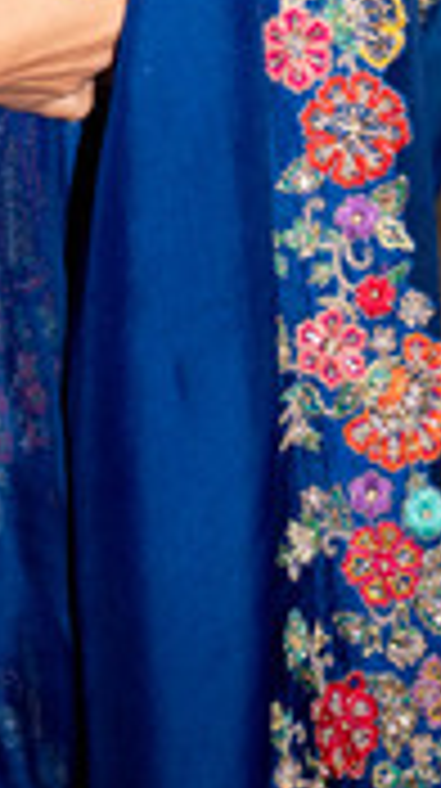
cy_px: -608
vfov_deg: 13.3
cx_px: 7
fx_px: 3045
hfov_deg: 8.2
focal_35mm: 146
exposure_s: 1/320
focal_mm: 38
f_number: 2.8
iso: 250
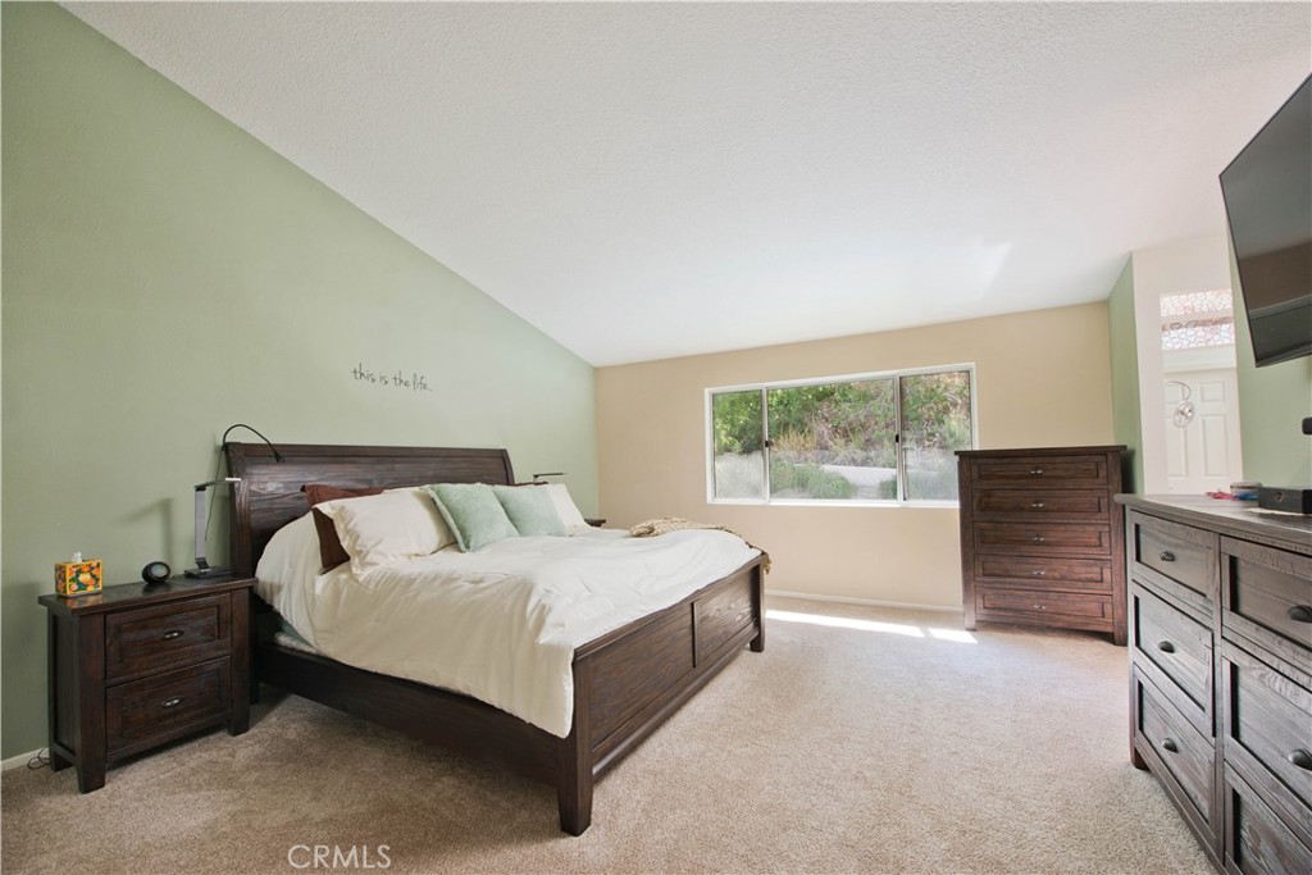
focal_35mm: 14
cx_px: 656
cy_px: 438
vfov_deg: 81.2
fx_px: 510
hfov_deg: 104.2
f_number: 5.6
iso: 400
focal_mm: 14
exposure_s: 1/200
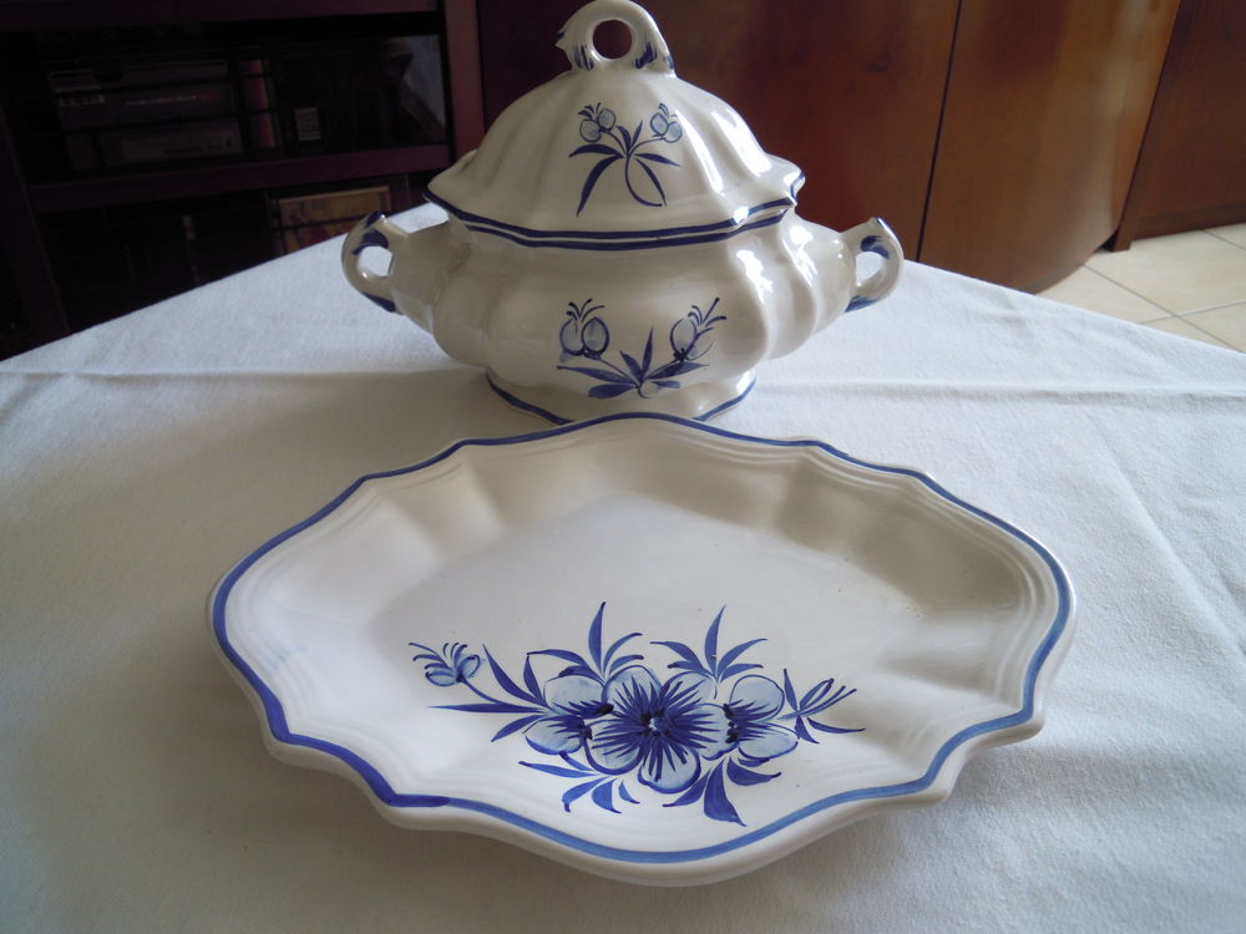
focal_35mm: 28
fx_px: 1008
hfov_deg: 63.4
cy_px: 467
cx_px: 623
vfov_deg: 49.7
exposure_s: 1/40
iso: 100
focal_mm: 5
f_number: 2.7
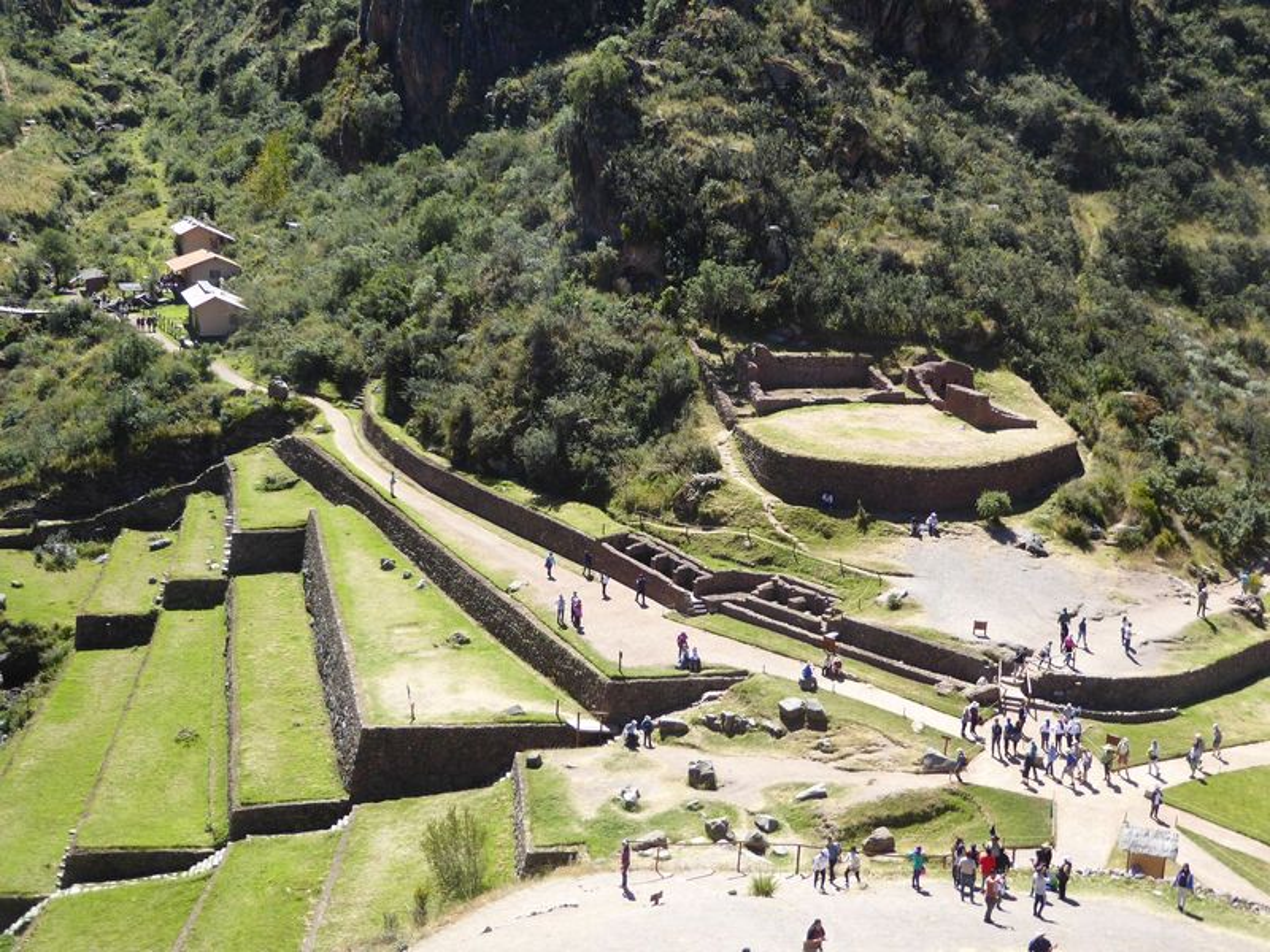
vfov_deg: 29.7
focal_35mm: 49
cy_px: 476
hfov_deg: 38.9
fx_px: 1798
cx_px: 635
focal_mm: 8.4
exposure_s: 1/250
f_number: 4
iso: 80
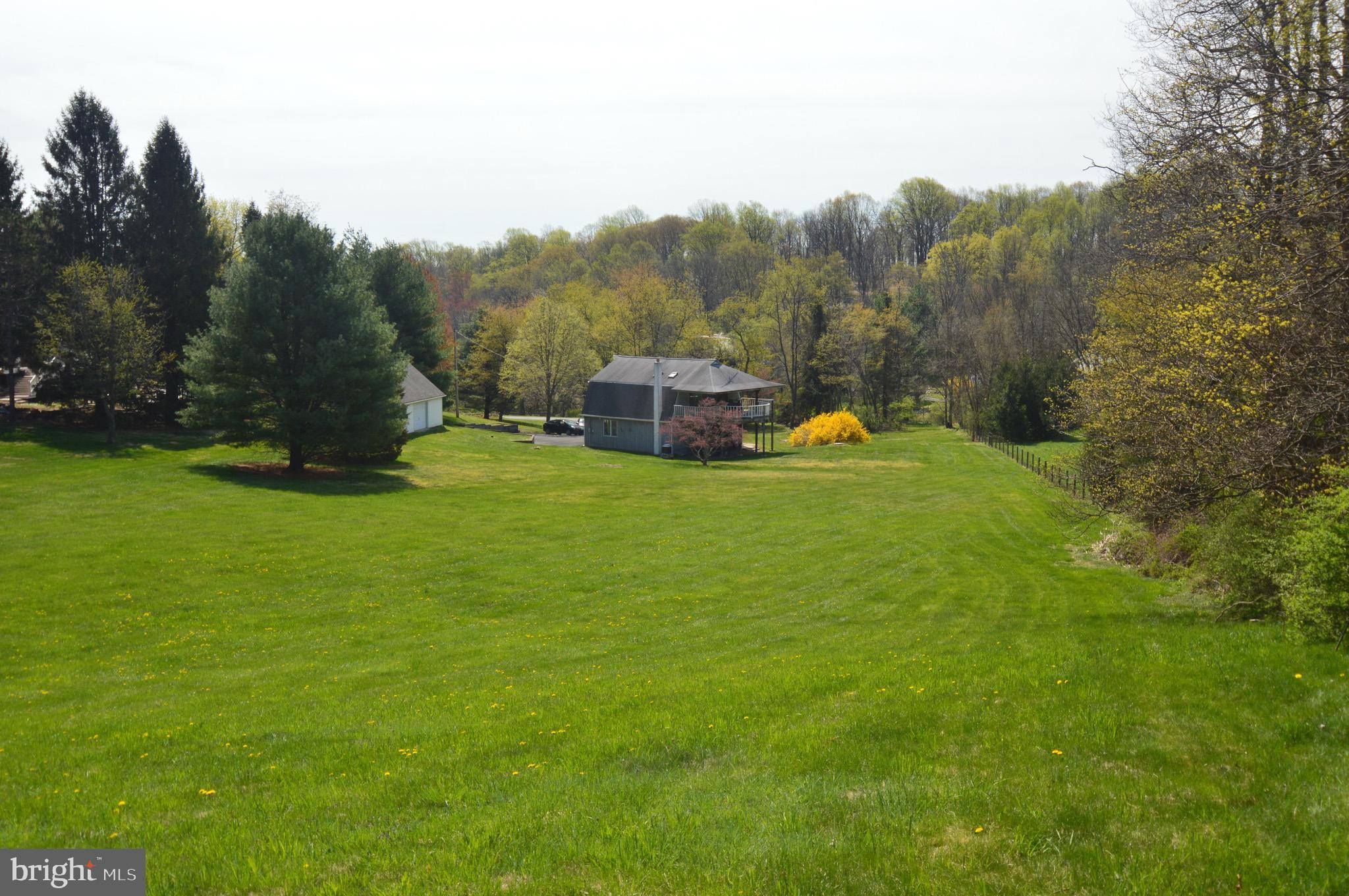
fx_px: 1348
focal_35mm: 36
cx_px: 674
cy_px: 448
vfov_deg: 36.8
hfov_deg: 53.2
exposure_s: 1/400
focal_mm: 24
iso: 400
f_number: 11
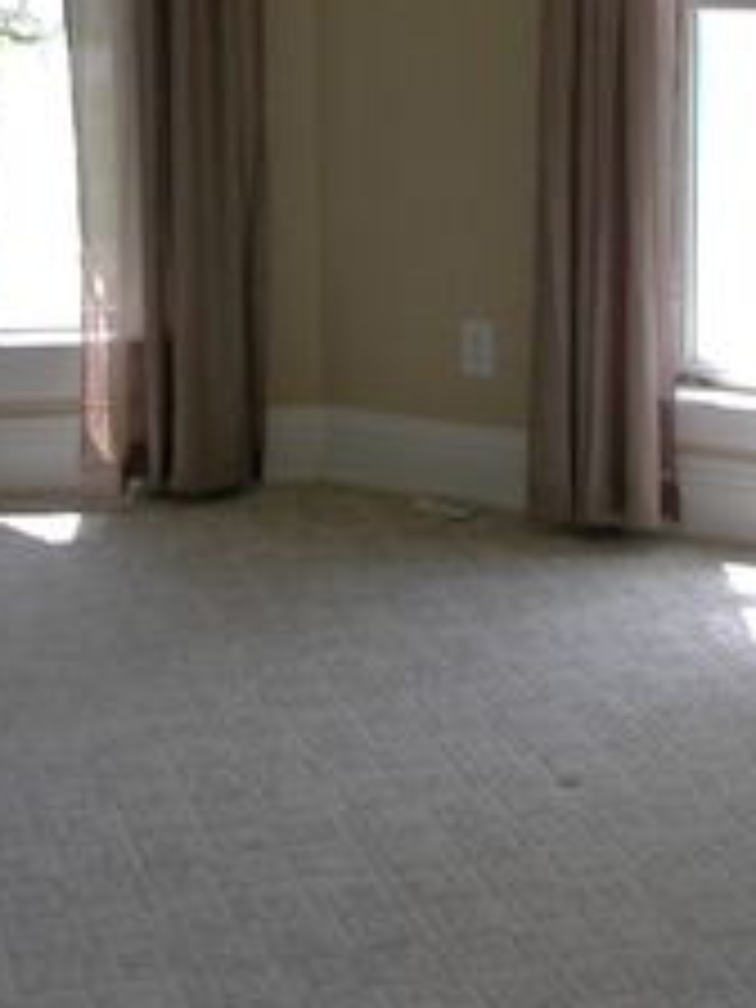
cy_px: 162
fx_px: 2242
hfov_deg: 19.1
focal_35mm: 77
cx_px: 423
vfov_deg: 24.8
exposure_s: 1/80
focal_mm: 6
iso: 50
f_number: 2.8
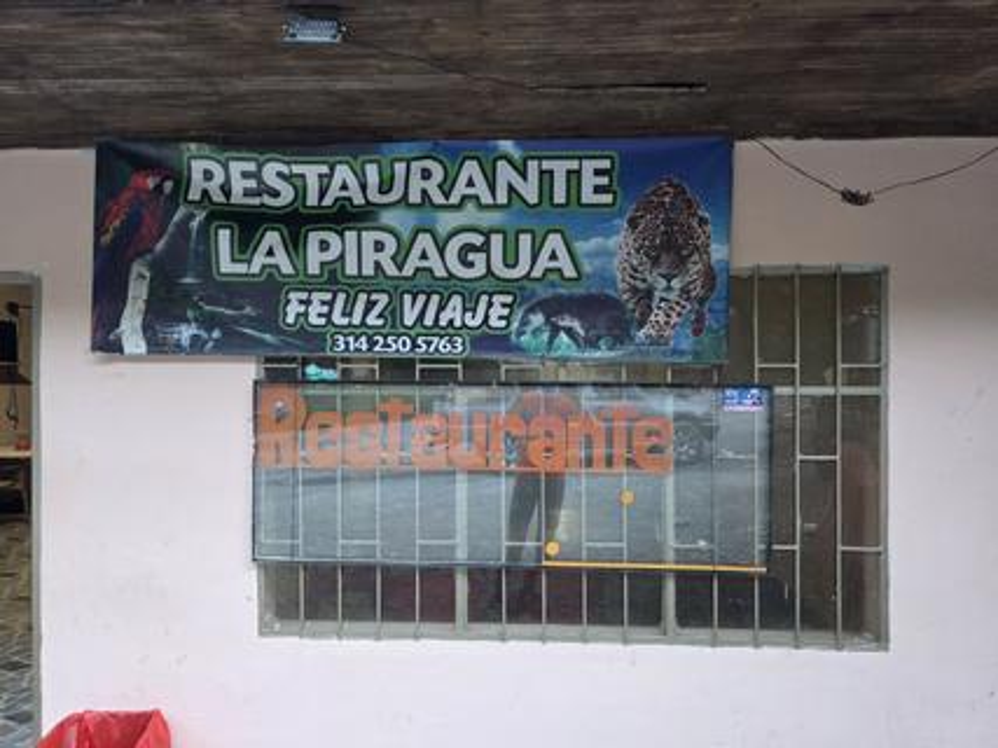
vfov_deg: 58.9
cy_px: 374
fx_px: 663
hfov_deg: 73.9
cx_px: 499
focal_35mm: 23
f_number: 1.7
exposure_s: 1/120
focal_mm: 6.3
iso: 640
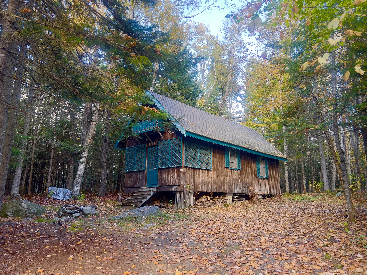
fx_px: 276
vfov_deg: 53.1
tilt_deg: +10.9
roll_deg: -0.8
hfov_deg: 67.3
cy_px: 138
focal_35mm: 26
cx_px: 184
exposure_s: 1/121
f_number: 1.5
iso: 64
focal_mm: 5.7
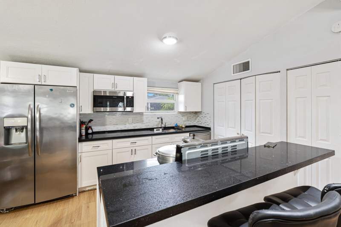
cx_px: 170
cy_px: 114
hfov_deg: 96.7
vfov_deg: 73.7
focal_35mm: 16
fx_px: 152
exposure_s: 1.6
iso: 64
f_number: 5
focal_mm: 16
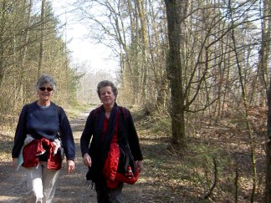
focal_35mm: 63
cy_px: 109
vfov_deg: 23.3
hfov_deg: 29.9
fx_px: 493
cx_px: 50
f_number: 2.8
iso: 100
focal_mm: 5.6
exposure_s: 1/200
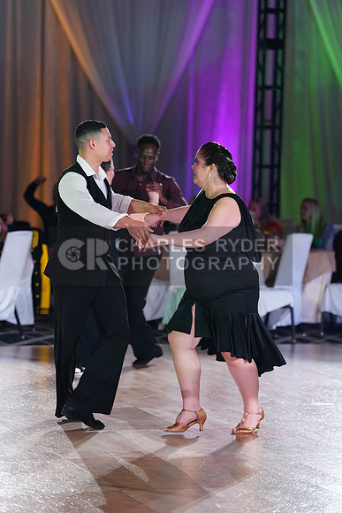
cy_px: 256
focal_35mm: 133
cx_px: 171
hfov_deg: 10.3
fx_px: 1894
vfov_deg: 15.4
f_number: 2.8
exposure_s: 1/250
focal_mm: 133
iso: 1000
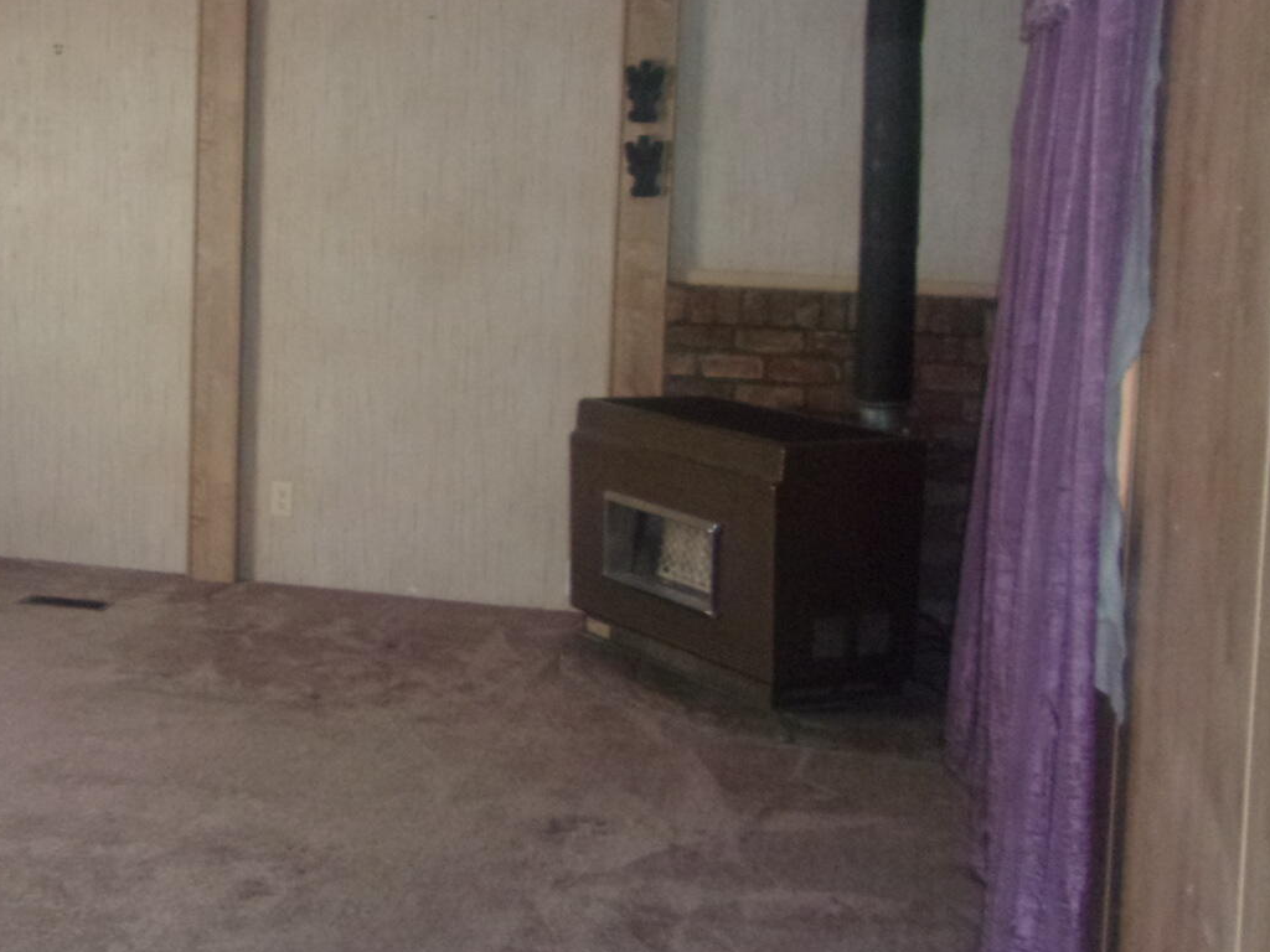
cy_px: 302
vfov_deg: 26.8
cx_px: 264
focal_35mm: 54
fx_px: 1981
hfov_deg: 34.5
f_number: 3
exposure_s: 1/34
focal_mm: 4.9
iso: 320
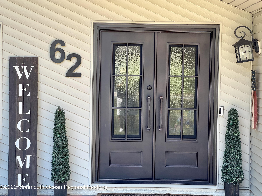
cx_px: 131
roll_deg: -1.3
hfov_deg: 25.3
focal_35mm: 77
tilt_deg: -2.3
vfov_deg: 19.1
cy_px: 98
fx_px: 583
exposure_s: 1/99
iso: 125
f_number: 2.8
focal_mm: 9
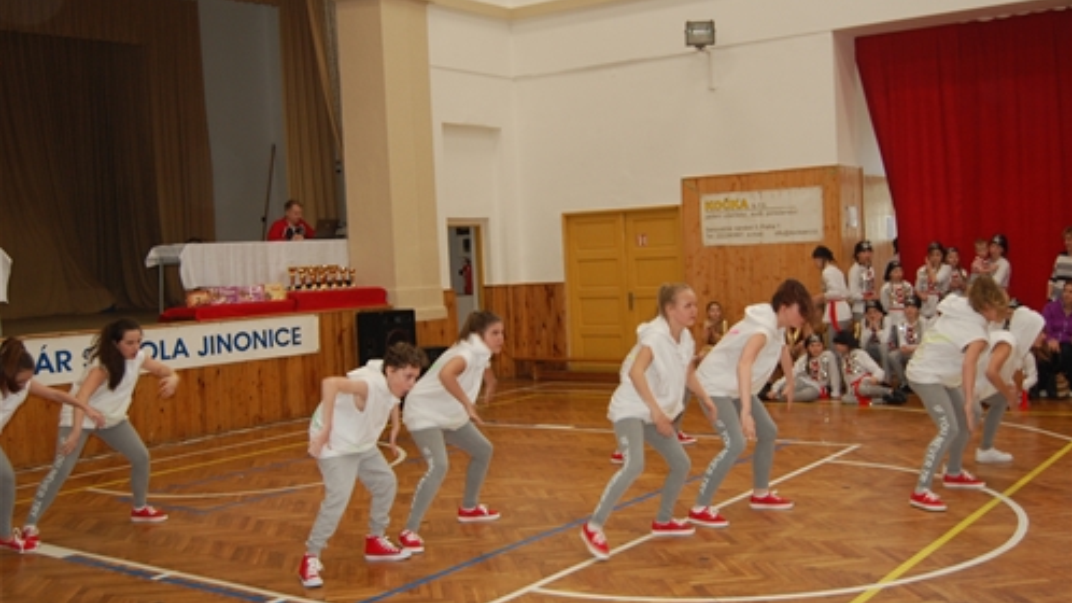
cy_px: 312
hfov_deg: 49.4
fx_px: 1165
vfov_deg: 29.0
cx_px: 536
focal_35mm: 41
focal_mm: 26
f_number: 4
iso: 400
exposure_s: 1/60
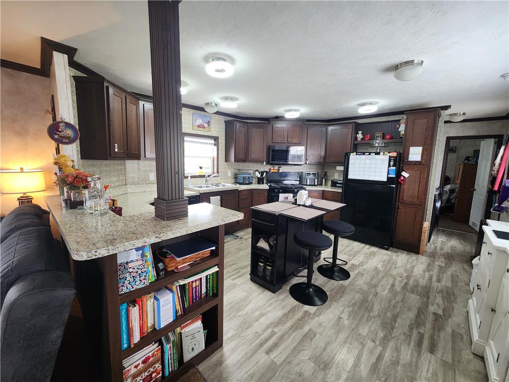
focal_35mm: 13
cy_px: 191
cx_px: 254
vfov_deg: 89.9
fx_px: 191
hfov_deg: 106.2
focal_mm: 2.2
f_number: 2.2
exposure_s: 1/60
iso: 320
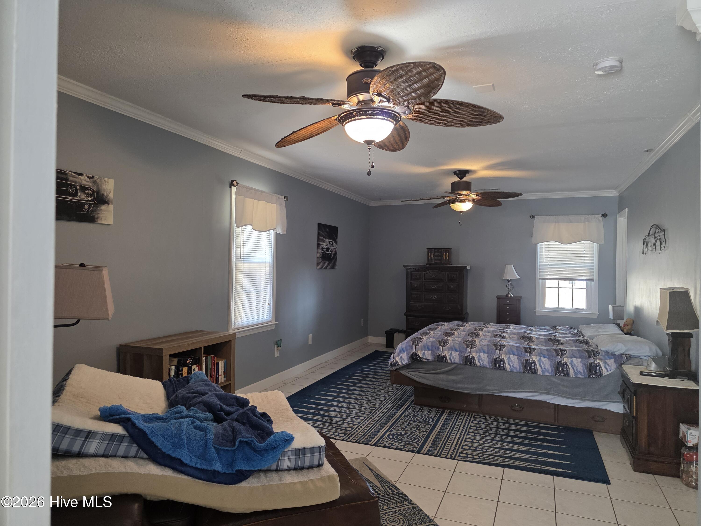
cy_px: 263
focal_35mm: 23
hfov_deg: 73.9
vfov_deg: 58.9
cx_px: 350
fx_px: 466
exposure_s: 1/120
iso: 320
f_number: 1.7
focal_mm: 6.3
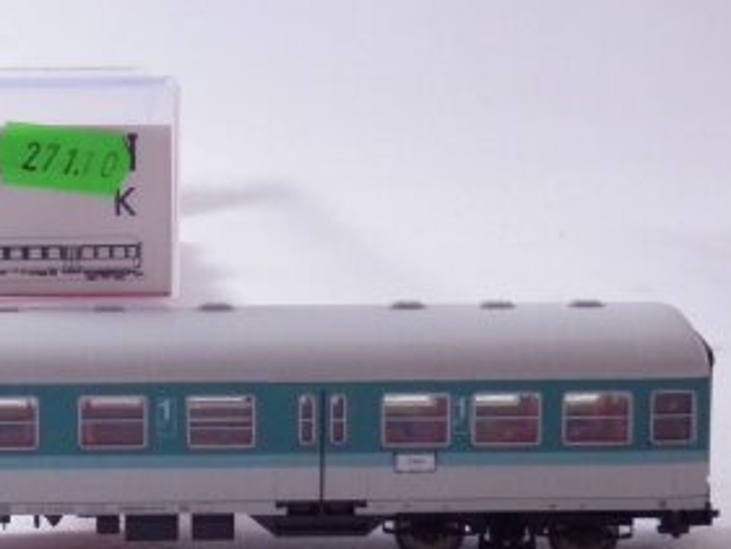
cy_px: 265
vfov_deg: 10.5
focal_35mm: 141
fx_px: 2979
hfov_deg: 13.8
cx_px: 8
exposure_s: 1/160
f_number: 4.4
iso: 800
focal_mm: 11.9
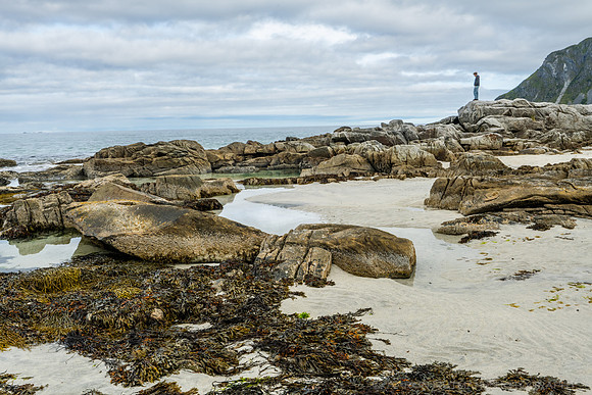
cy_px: 198
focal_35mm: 35
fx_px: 576
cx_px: 296
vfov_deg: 37.9
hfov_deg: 54.4
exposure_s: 1/25
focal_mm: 35
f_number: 18
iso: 200
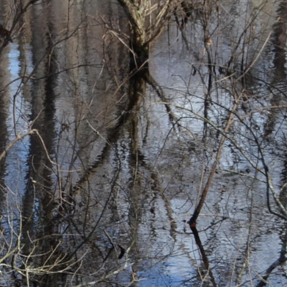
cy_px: -121
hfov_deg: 8.9
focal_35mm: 183
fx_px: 1717
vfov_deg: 9.3
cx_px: -343
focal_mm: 28
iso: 100
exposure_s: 1/160
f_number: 6.3
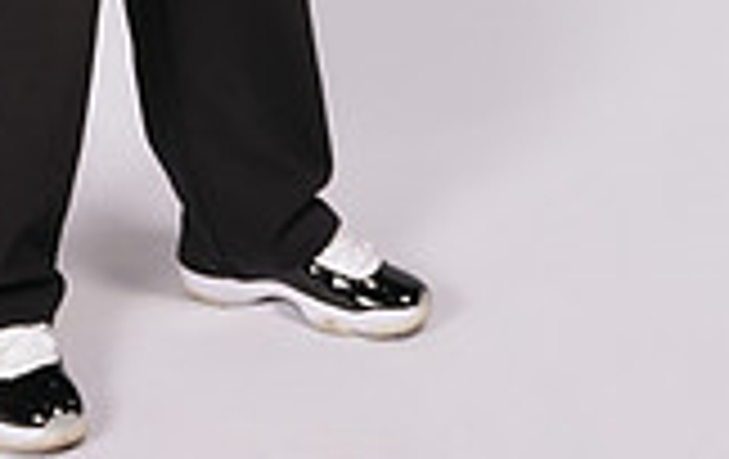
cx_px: 140
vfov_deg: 11.8
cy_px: -544
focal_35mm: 96
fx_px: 1911
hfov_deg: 21.3
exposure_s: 1/200
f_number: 8
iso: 250
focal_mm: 34
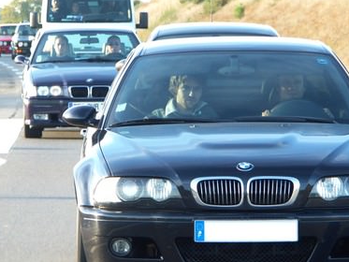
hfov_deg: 5.8
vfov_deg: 4.3
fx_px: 3459
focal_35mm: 343
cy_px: 161
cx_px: 187
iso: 100
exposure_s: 1/100
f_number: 5
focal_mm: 50.8
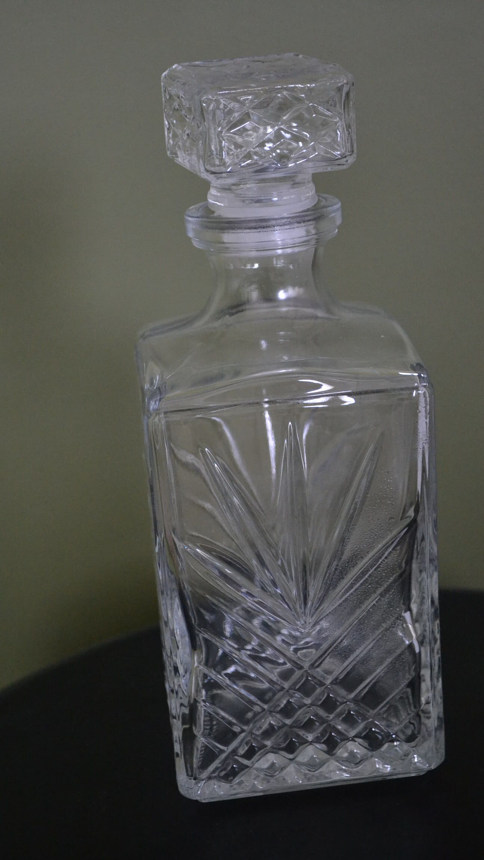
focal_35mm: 63
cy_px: 431
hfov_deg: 19.1
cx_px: 281
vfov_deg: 33.3
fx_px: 1438
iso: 2500
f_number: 5.3
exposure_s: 1/60
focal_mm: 40
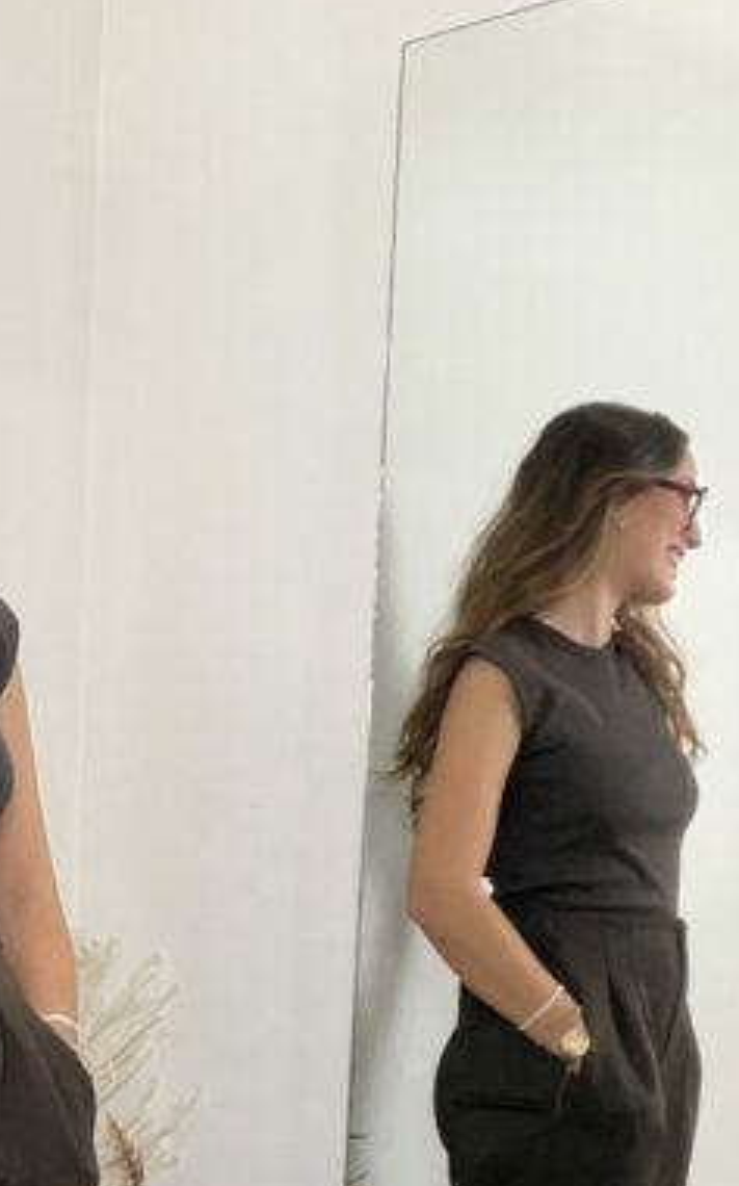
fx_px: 2162
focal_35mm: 67
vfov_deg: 29.4
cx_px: -162
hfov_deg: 18.3
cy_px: 1058
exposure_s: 1/50
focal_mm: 2.71
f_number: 1.9
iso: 160
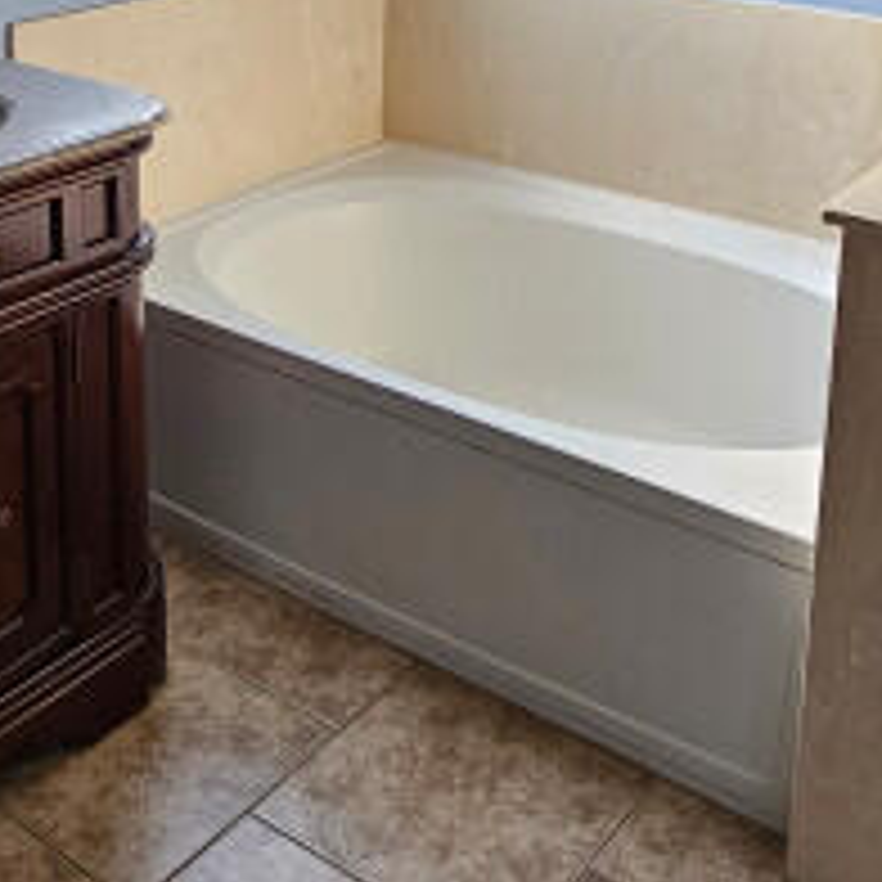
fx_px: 1355
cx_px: 346
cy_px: -32
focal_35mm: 47
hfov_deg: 35.9
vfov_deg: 32.7
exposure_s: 1/60
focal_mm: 2.2
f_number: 2.2
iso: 125
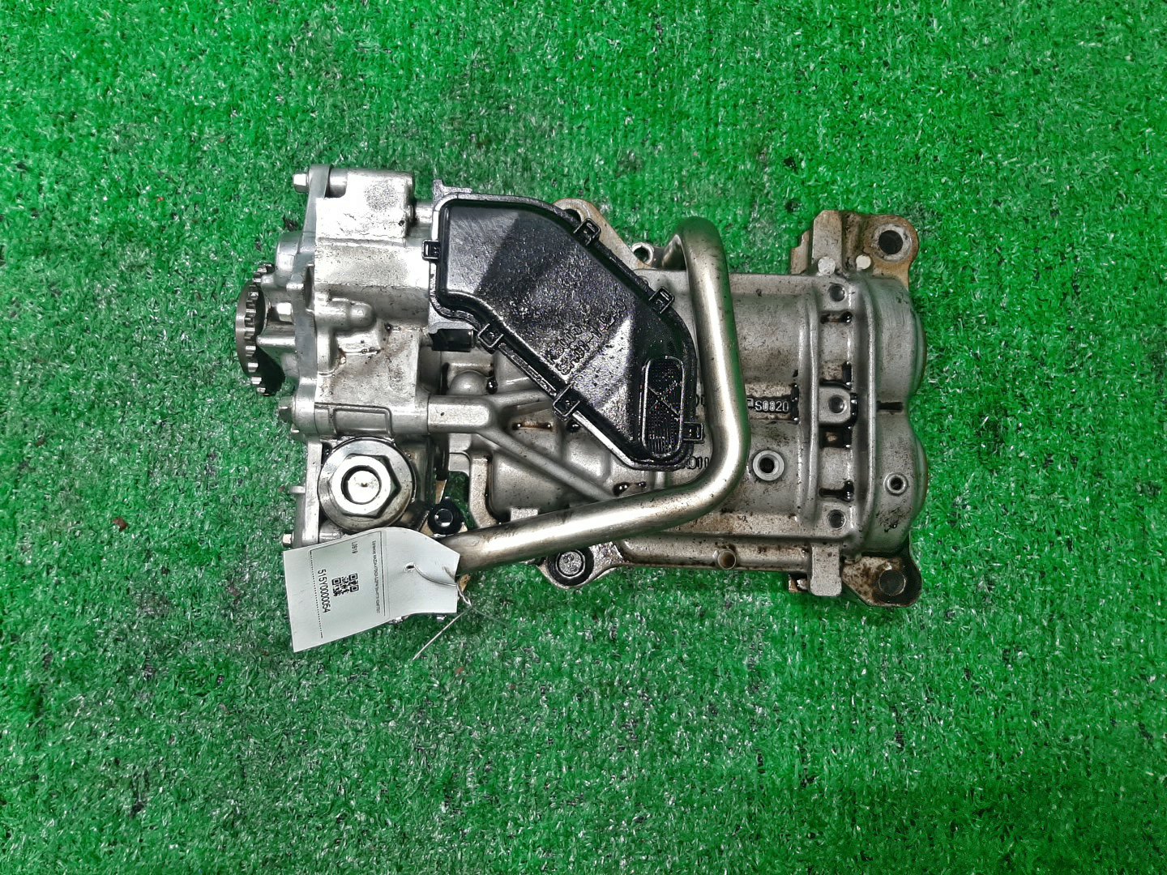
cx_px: 584
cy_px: 438
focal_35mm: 26
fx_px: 877
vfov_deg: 53.1
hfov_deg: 67.3
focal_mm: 3.93
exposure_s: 1/50
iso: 118
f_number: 1.7
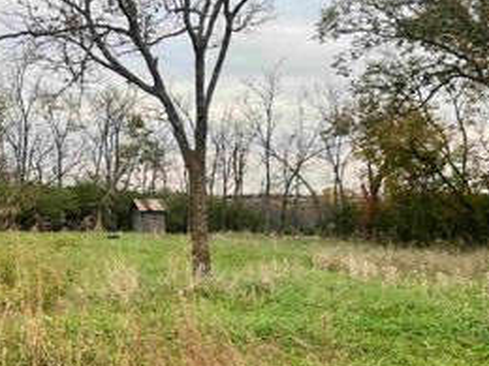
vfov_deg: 29.0
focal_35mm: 50
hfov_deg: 37.4
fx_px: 706
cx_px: 130
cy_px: 232
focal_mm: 5.7
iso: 40
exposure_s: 1/121
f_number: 1.5
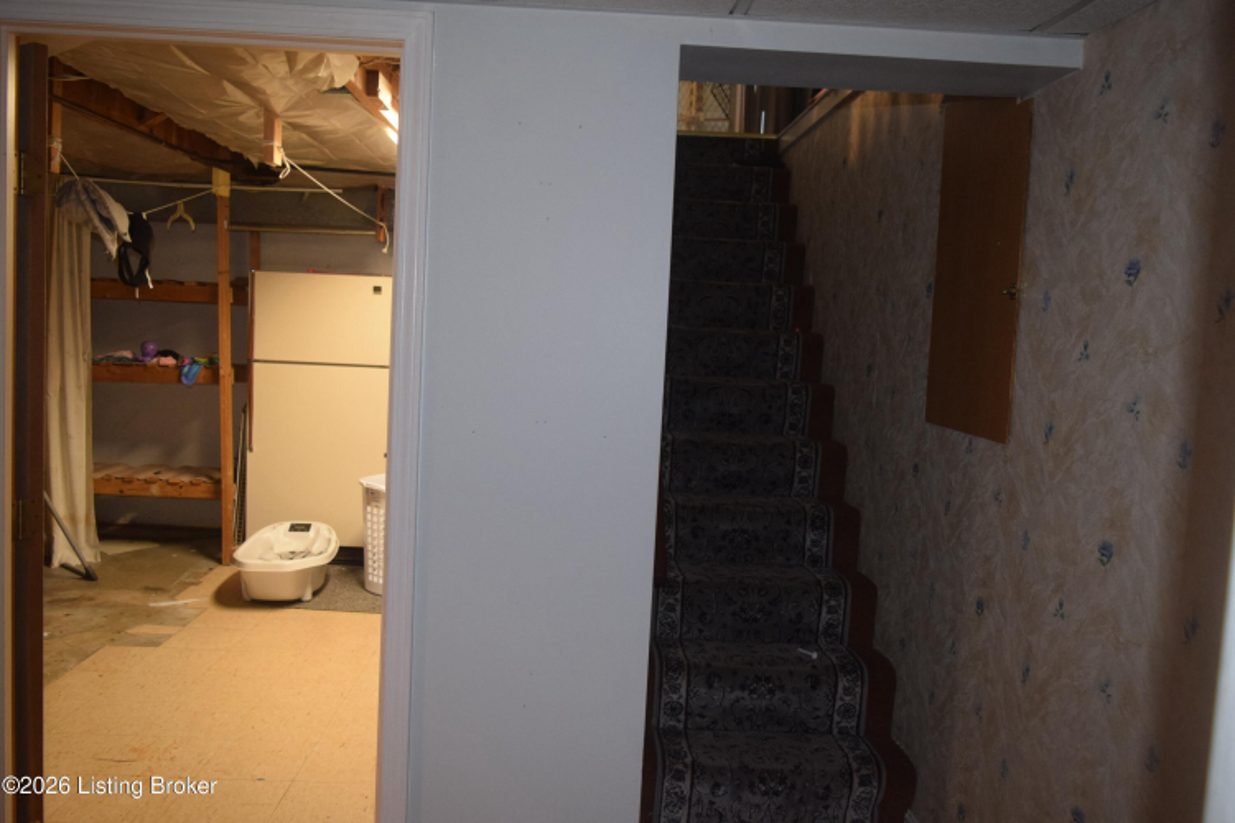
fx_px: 1029
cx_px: 618
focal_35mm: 30
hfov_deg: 61.9
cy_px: 412
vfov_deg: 43.6
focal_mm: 20
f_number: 3.5
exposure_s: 1/60
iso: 1400
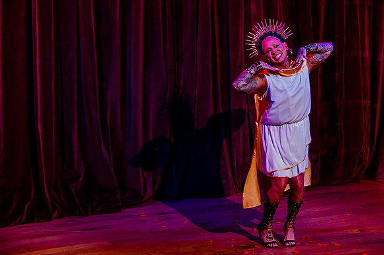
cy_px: 73
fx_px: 994
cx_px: 344
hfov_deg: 21.4
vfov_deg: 14.6
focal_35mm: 93
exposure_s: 1/80
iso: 2500
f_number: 4
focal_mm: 52
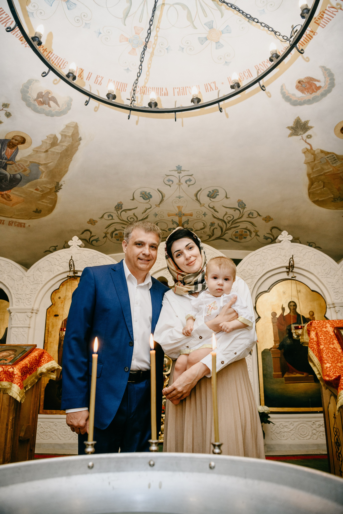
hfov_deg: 53.1
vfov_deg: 73.7
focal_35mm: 24
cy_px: 257
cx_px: 172
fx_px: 343
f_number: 3.5
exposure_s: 1/160
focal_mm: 24
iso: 500
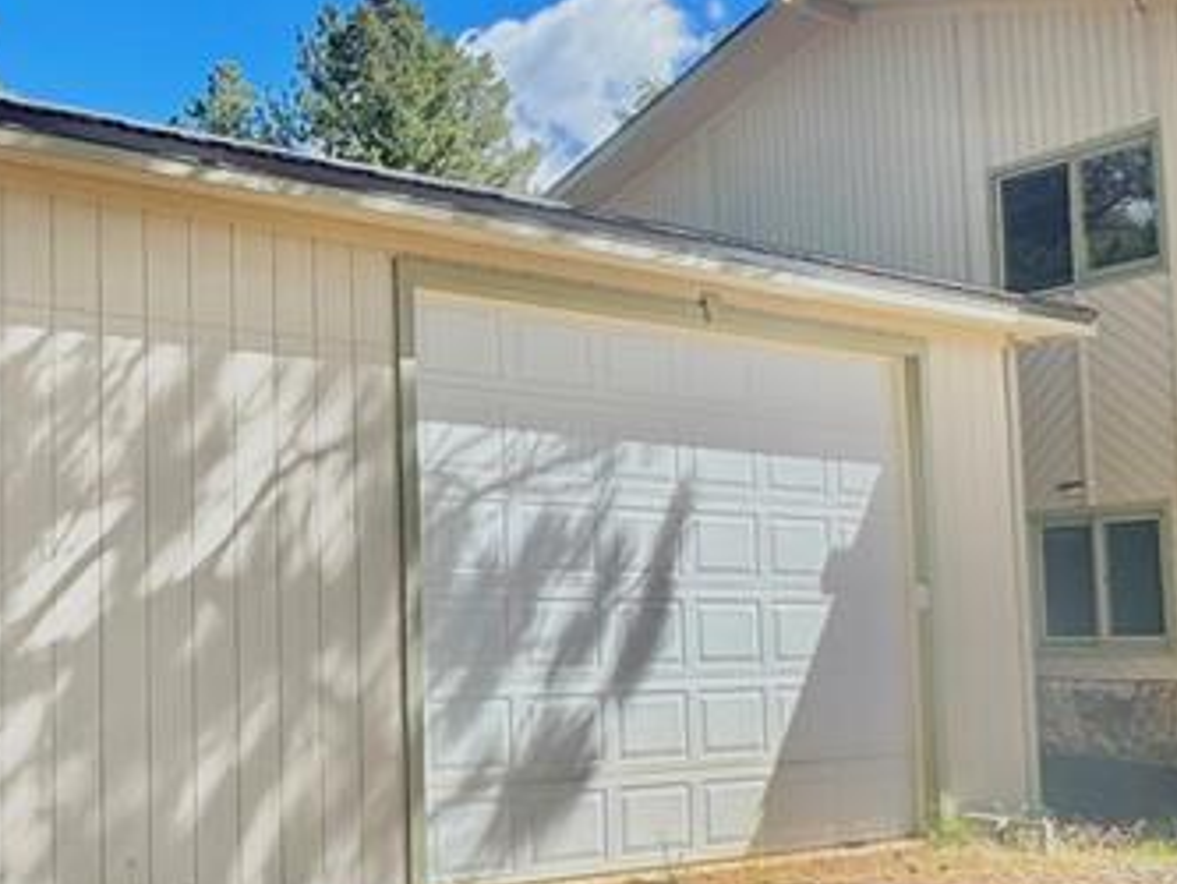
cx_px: 198
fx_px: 1463
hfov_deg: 41.5
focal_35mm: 43
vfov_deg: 33.5
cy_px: 532
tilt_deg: +5.1
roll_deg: +0.1
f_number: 2.2
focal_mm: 2.22
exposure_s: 1/910
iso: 40
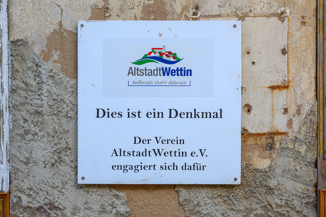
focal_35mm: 56
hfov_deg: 35.9
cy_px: 108
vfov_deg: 24.4
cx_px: 163
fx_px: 503
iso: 200
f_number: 8
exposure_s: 1/350
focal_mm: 37
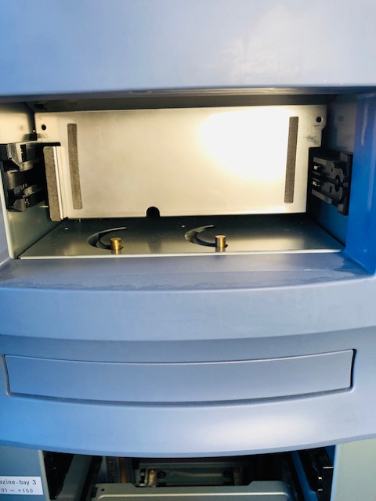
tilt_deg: -17.2
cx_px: 188
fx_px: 406
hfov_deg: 49.7
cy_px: 250
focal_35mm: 28
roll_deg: +1.1
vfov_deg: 63.4
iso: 25
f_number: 1.8
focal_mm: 3.99
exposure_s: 1/40
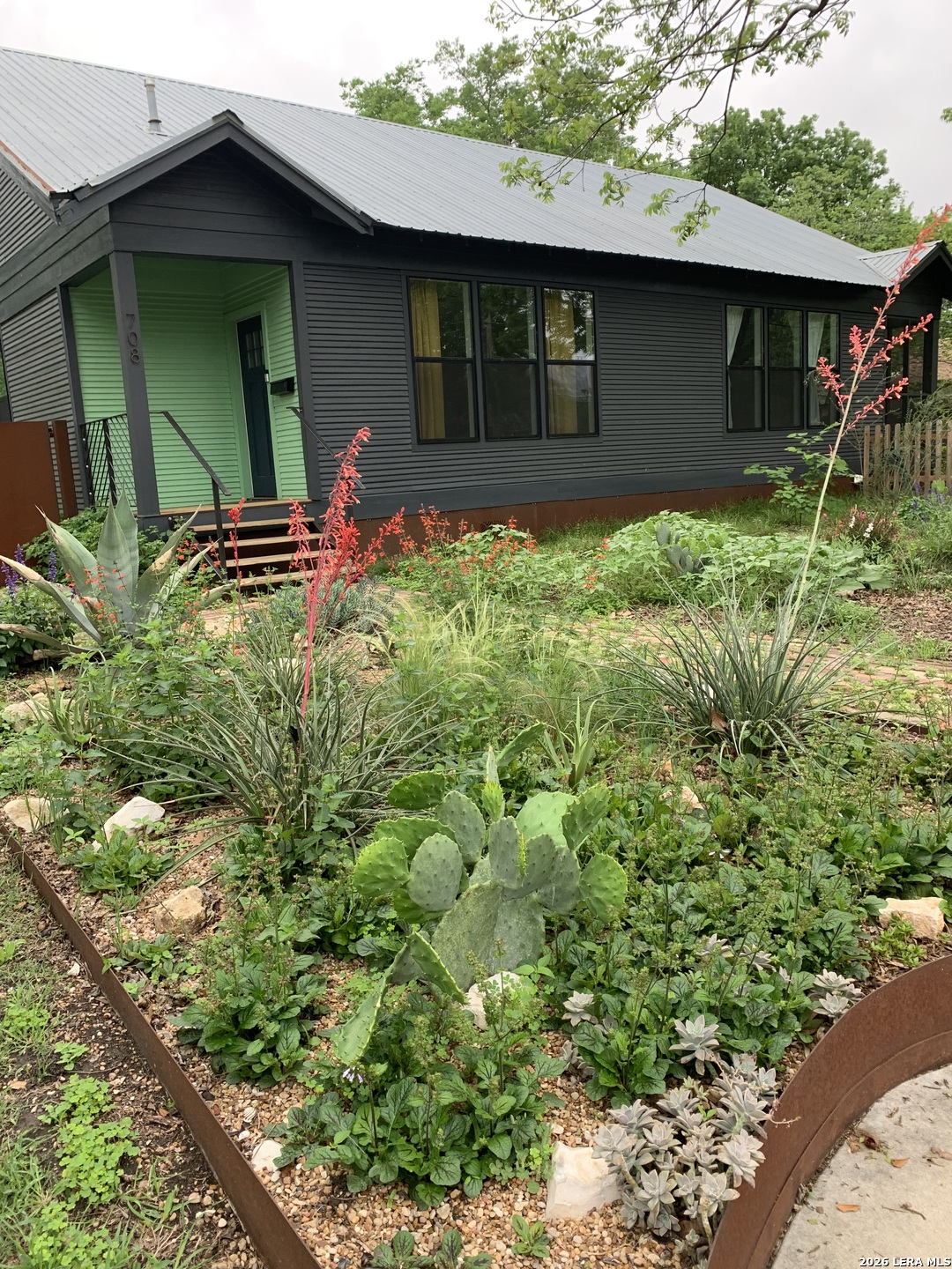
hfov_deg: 53.1
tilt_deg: -8.5
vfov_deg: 67.3
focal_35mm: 26
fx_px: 953
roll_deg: +2.7
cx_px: 476
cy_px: 634
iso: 25
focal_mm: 4.25
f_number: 1.8
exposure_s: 1/264
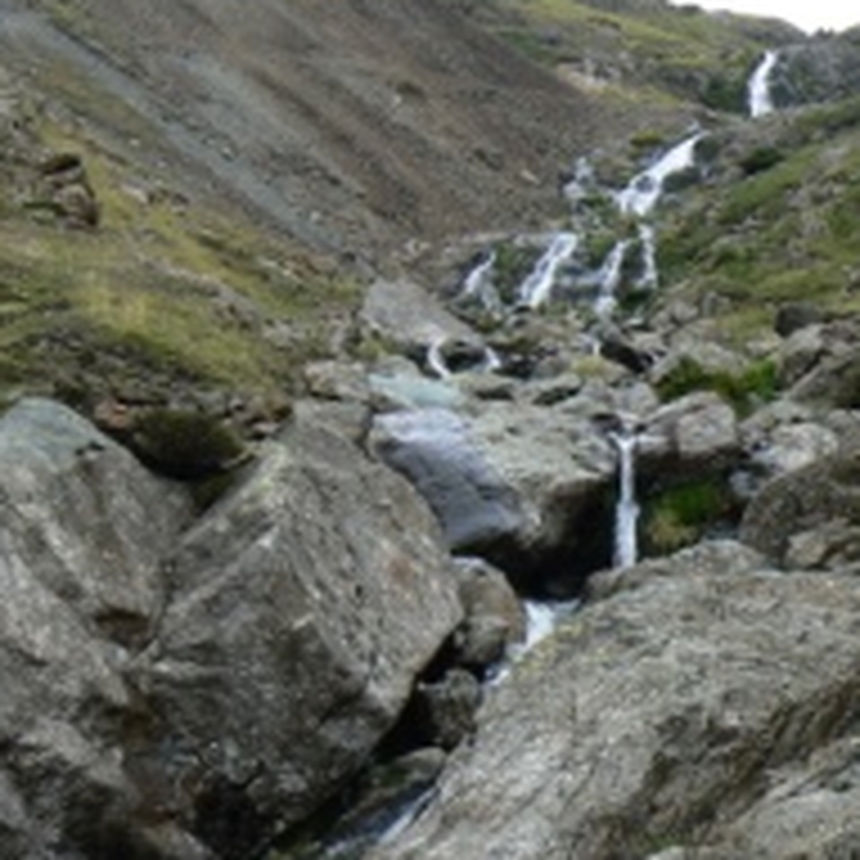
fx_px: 2361
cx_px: 522
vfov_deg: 20.6
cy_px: 383
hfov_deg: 20.6
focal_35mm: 84
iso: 80
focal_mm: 7
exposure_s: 1/125
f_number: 5
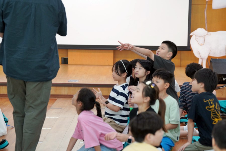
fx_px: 709
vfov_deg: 12.1
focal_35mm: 113
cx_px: 113
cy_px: 76
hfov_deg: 18.1
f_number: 4
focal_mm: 113
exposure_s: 1/160
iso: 1250
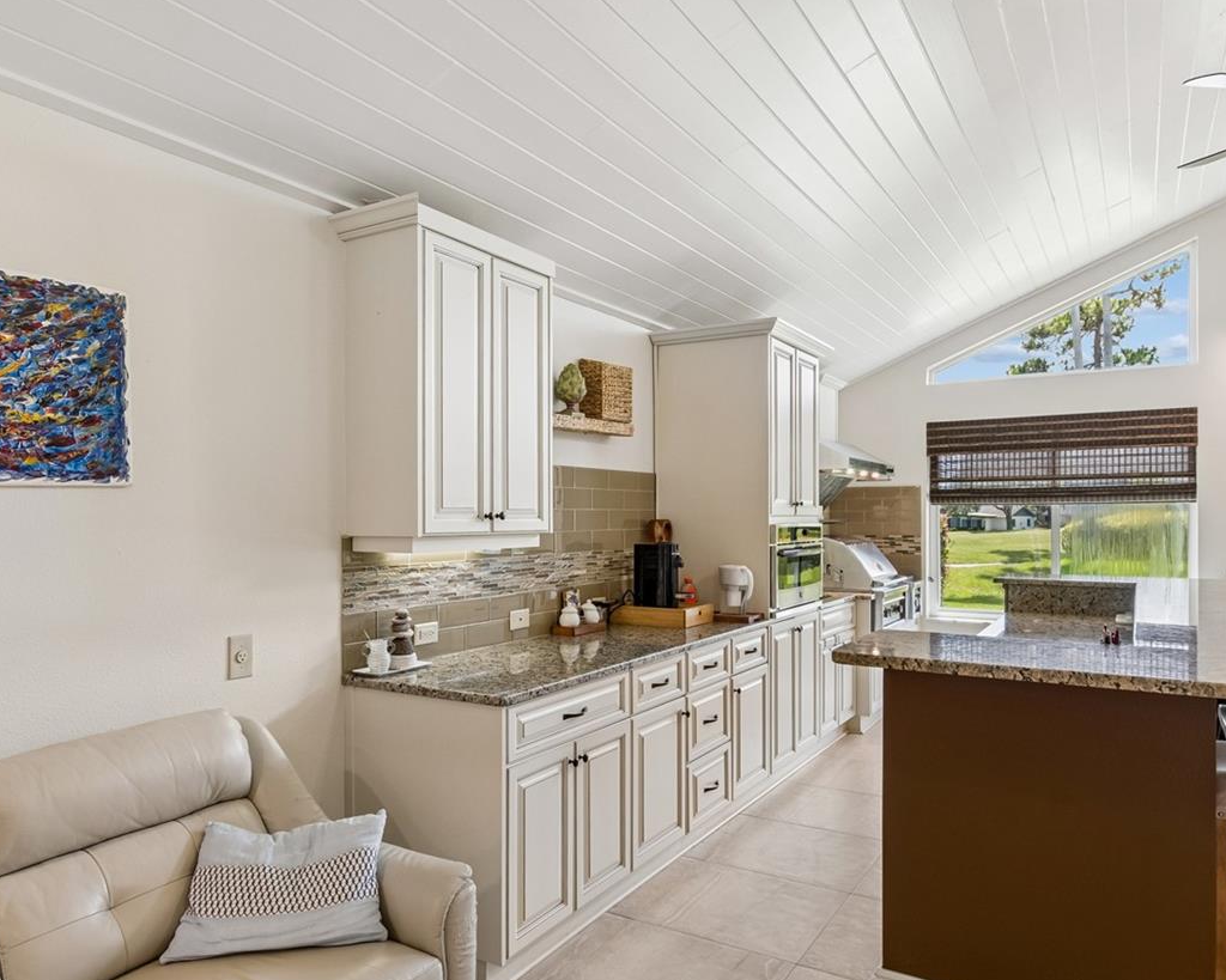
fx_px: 798
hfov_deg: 75.0
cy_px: 535
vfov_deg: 63.0
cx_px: 624
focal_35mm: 22
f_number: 7.1
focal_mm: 10
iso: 100
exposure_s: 1/13
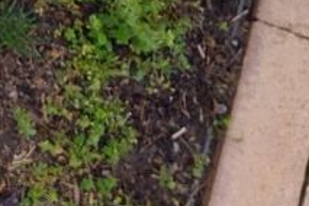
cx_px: -112
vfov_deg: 14.0
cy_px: -129
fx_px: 772
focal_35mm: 90
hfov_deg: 20.3
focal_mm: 5.56
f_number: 1.8
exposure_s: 1/200
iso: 127
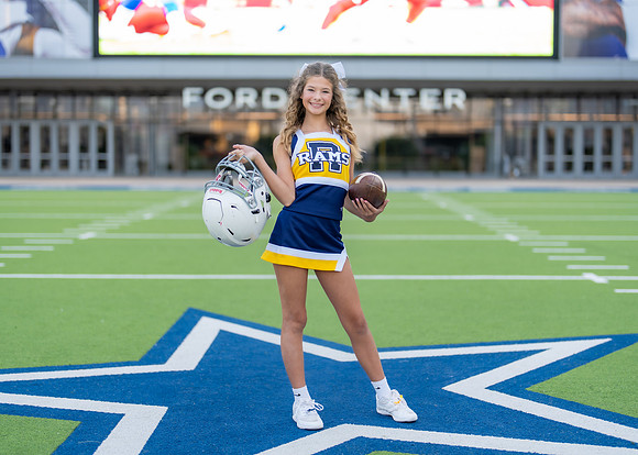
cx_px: 327
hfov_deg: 33.7
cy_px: 220
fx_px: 1054
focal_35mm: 58
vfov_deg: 24.4
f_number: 1.2
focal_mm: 50
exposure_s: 1/400
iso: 100
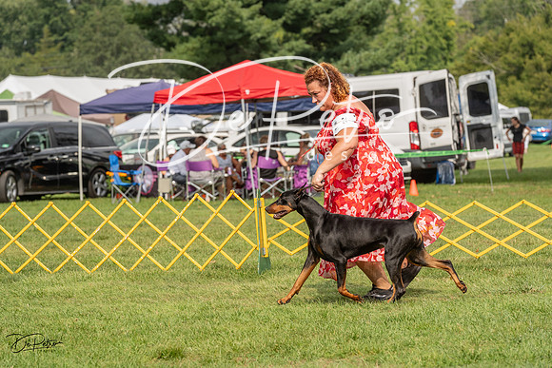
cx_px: 276
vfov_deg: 9.1
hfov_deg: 13.6
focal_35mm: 151
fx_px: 2316
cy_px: 184
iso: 1000
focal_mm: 151
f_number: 6.3
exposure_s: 1/2000
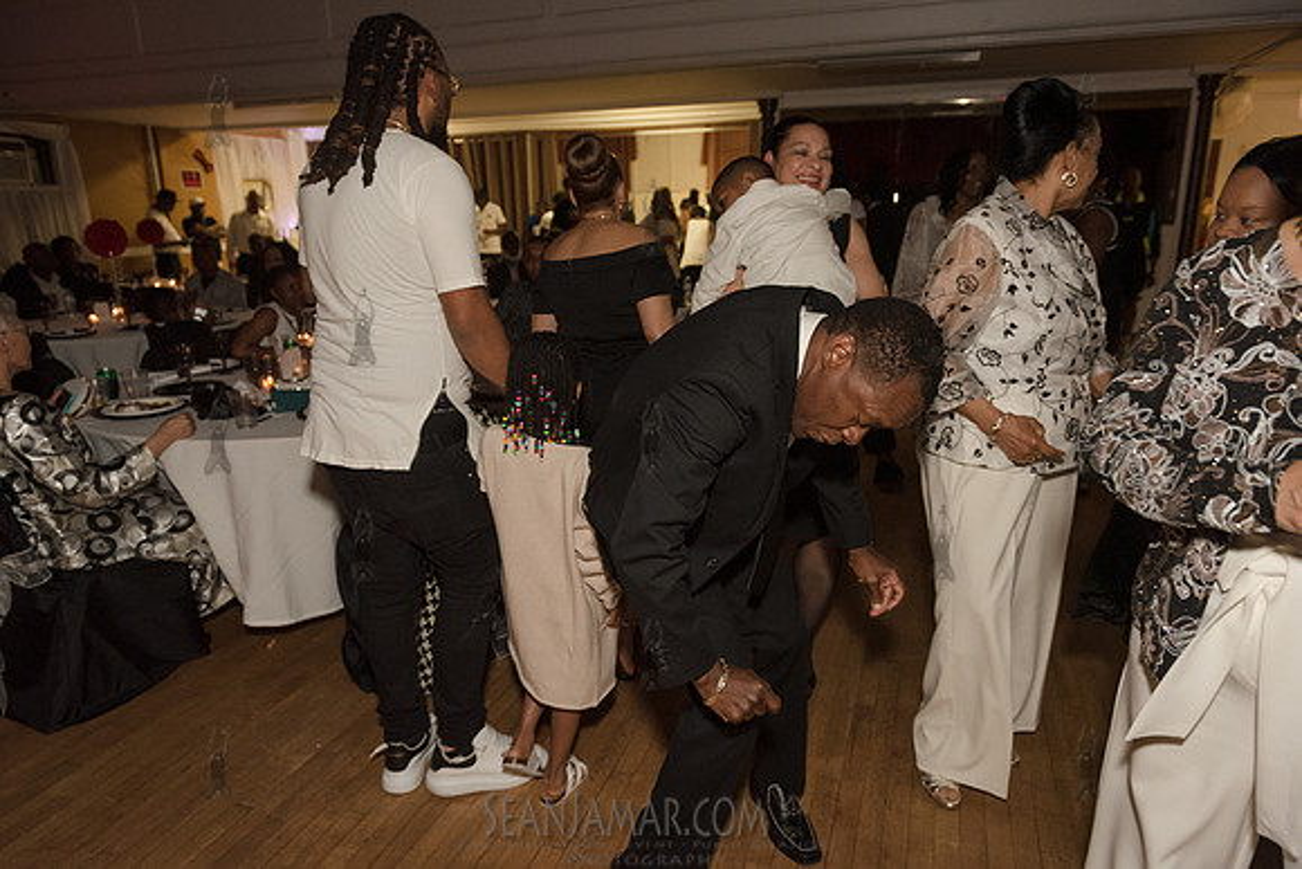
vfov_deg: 53.2
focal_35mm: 24
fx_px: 868
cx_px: 651
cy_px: 434
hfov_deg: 73.7
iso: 2000
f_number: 3.5
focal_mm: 24
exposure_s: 1/250
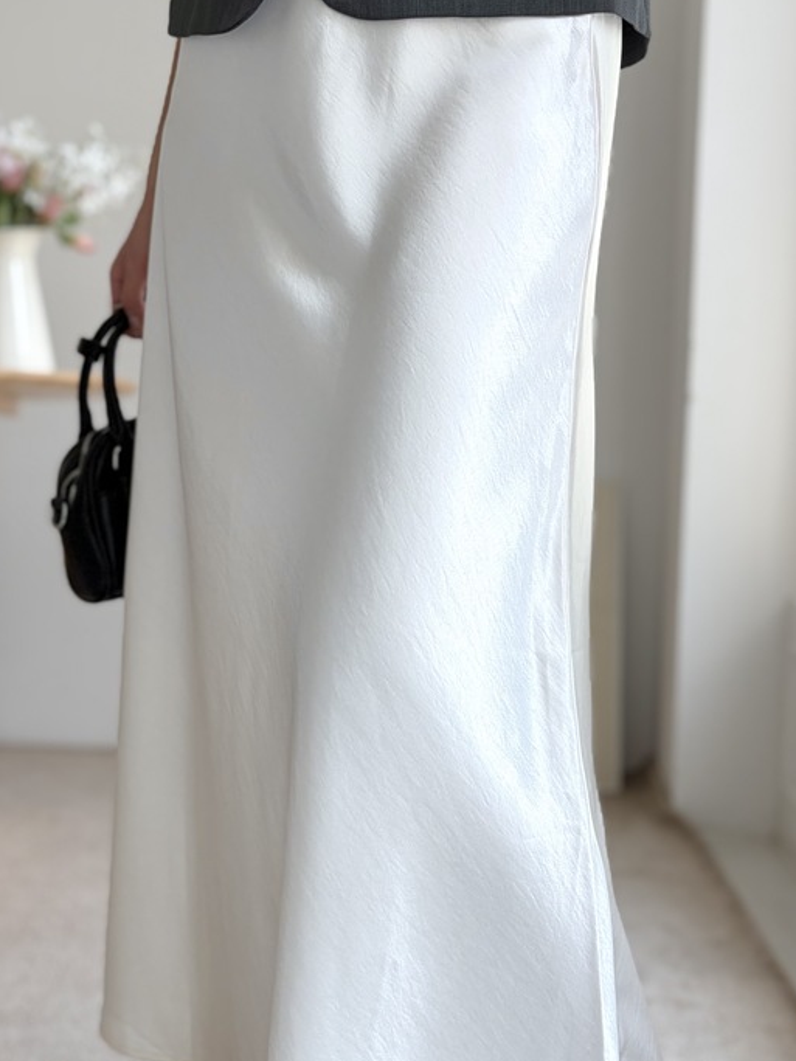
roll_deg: -0.8
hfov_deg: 37.5
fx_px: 1165
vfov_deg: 48.9
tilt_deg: -5.6
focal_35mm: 38
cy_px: 582
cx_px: 303
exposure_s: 1/211
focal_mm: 5.96
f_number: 1.6
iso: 40
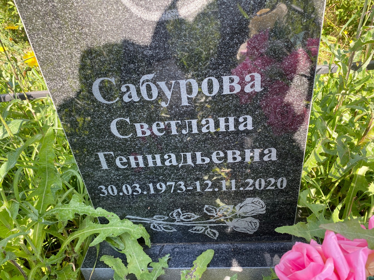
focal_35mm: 26
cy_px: 140
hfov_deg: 67.3
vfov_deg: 53.1
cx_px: 187
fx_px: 281
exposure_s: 1/186
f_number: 1.8
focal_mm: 4.25
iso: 32
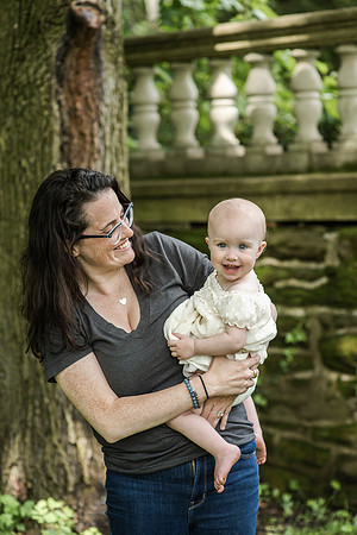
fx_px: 1264
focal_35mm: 85
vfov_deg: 23.9
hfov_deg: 16.1
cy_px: 268
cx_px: 178
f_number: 3.5
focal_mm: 85
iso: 800
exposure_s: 1/1250
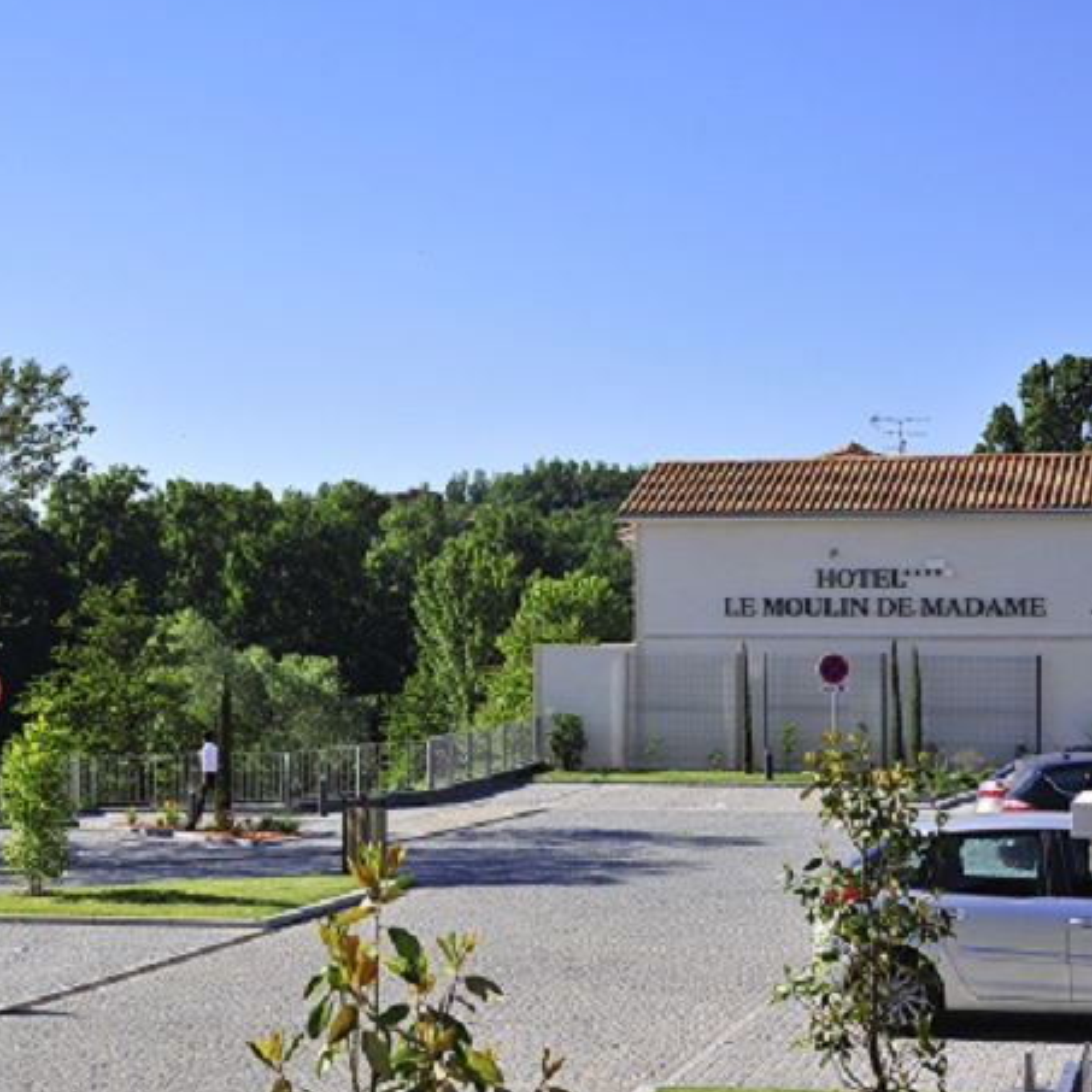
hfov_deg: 22.6
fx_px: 2677
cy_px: 545
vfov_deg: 23.1
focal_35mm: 75
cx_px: 166
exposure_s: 1/2000
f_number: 8
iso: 640
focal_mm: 50
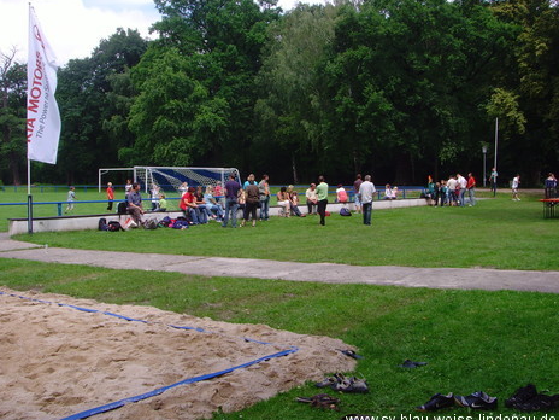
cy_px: 203
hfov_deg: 44.8
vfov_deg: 34.3
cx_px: 263
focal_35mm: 42
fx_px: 678
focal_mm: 6.6
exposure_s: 1/180
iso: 80
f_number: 6.3
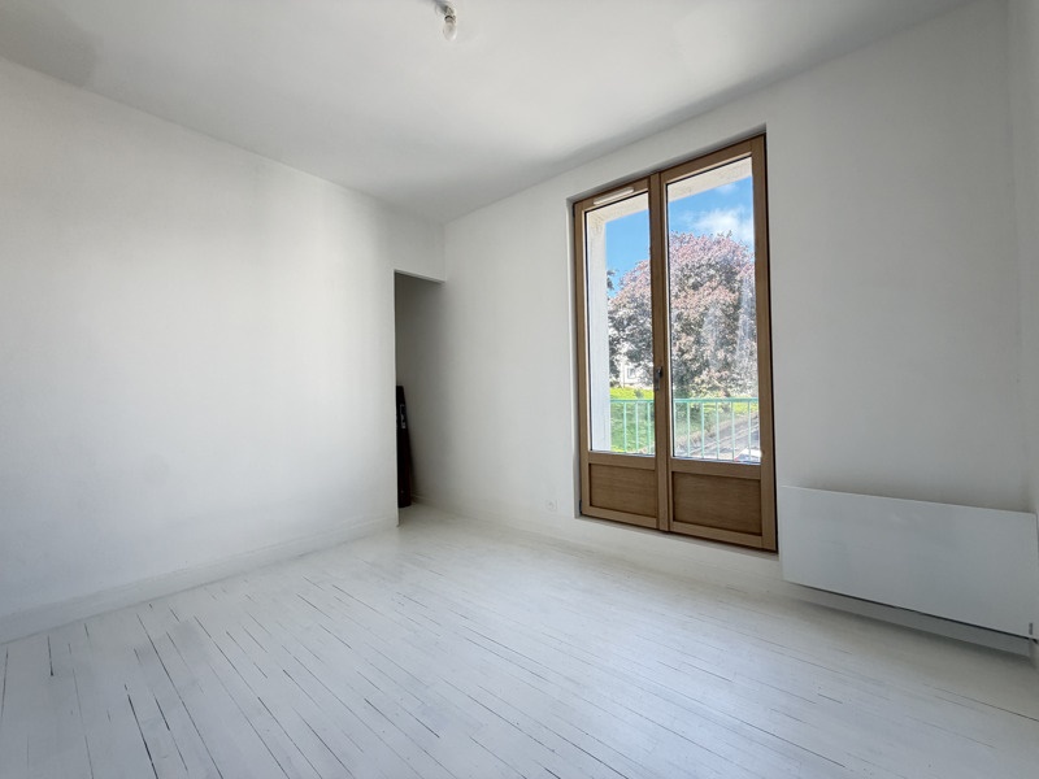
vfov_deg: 85.7
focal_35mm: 14
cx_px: 520
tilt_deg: +1.6
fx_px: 420
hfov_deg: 102.1
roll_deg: +1.6
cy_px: 390
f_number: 2.2
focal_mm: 2.22
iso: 160
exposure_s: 1/121
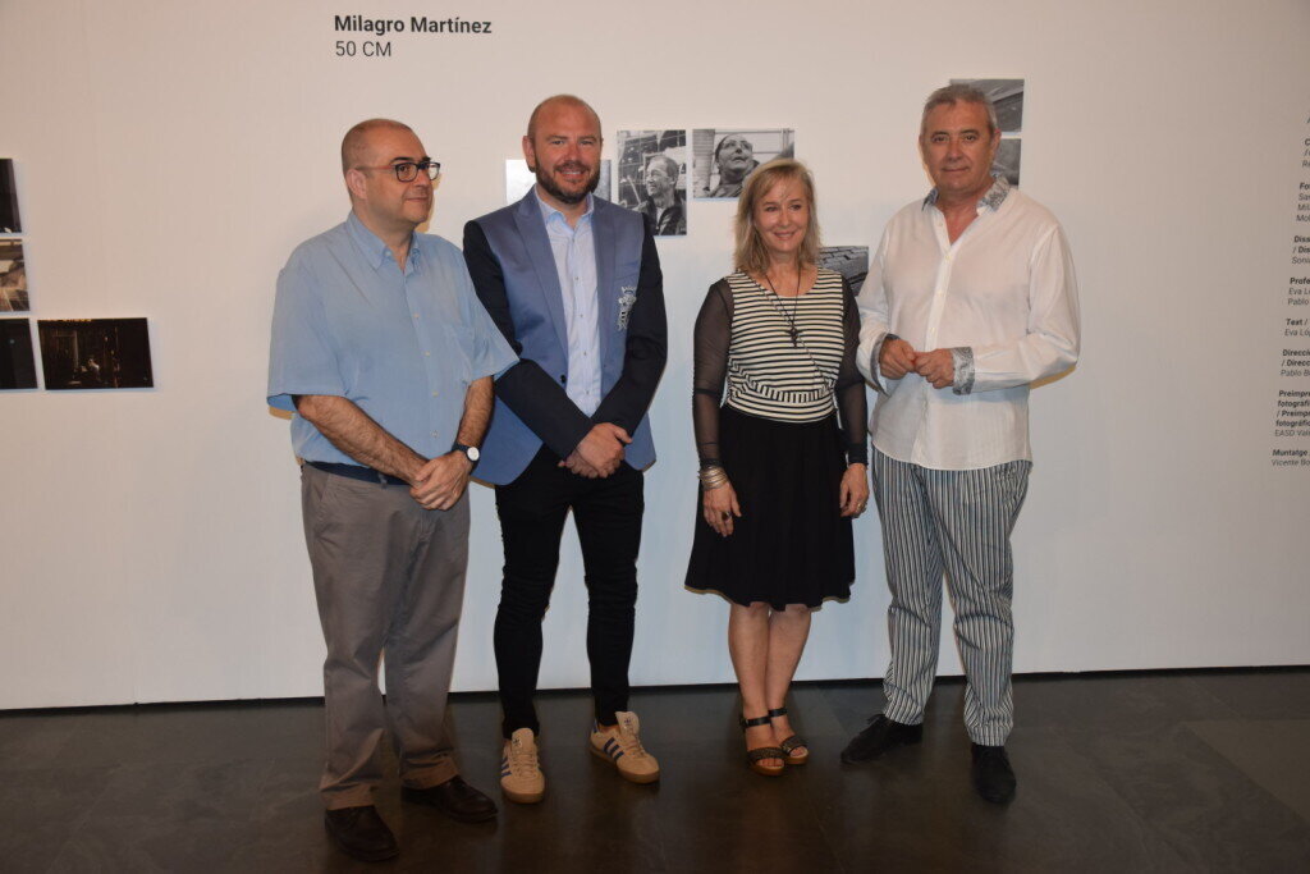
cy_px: 437
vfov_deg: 36.9
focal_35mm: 36
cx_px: 655
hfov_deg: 53.1
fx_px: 1310
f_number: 4.5
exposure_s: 1/80
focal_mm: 24
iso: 800
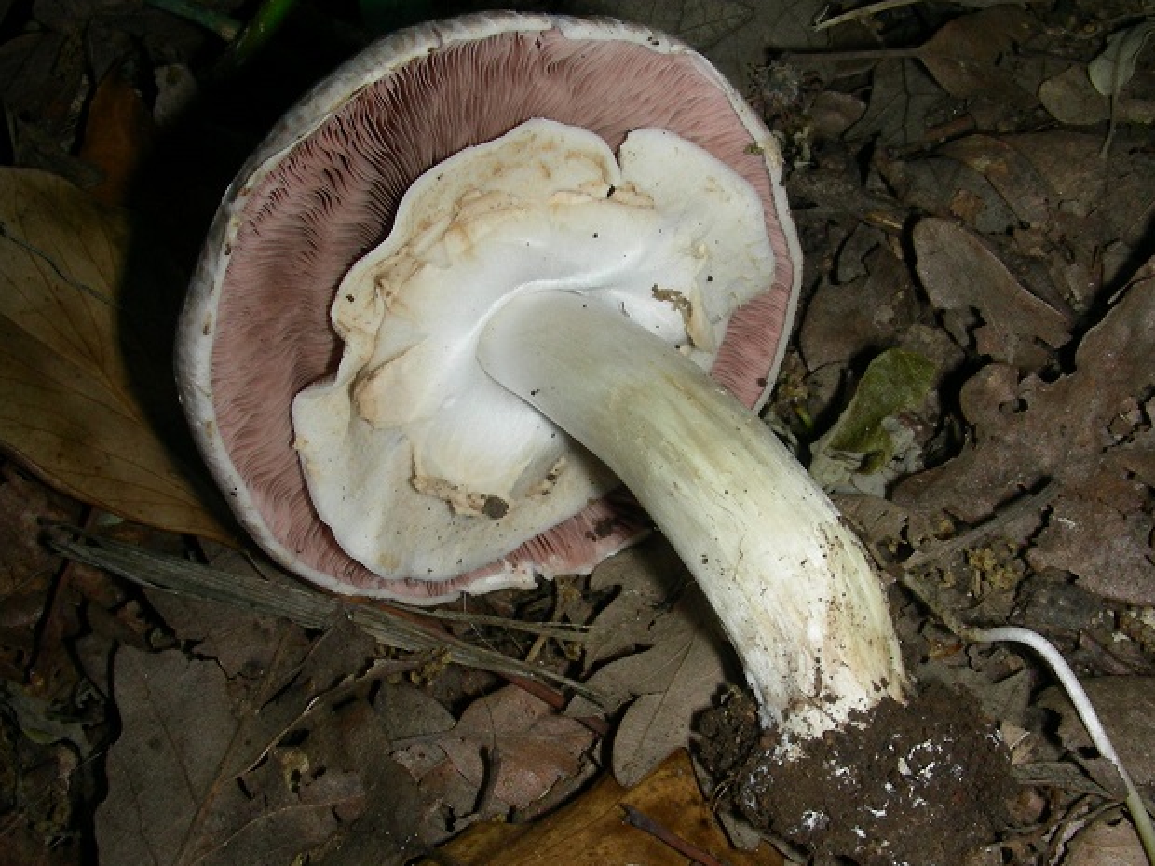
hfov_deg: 38.8
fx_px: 1635
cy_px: 467
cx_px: 648
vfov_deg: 29.7
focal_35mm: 49
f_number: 6.8
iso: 50
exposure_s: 1/60.1
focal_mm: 6.3
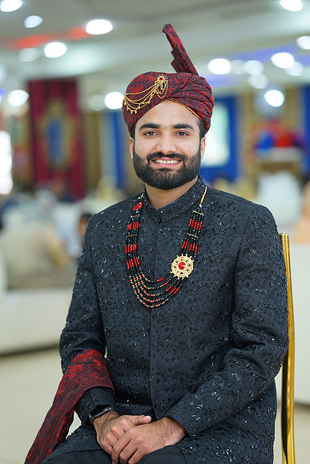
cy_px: 232
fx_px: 1097
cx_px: 155
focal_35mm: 85
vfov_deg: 23.9
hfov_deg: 16.1
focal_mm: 85
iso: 400
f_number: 2
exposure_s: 1/160
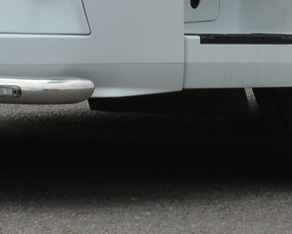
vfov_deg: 2.9
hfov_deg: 3.7
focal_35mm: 529
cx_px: 328
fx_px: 4572
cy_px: -600
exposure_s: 1/250
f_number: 8
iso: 125
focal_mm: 42
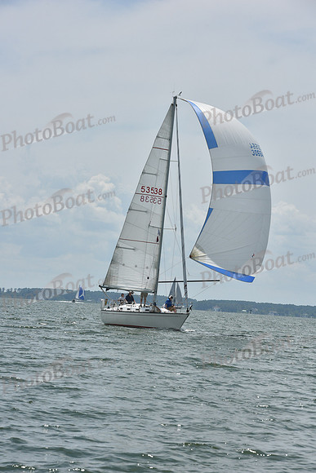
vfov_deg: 15.2
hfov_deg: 10.2
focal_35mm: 135
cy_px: 236
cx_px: 158
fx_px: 1776
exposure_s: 1/1000
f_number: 13
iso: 320
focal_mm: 135
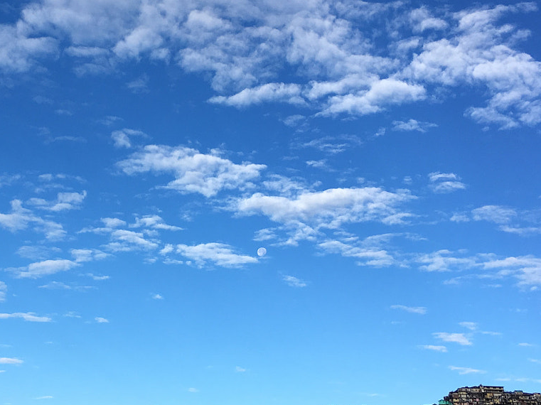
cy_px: 171
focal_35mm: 61
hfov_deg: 31.2
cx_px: 139
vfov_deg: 24.0
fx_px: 953
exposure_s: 1/1115
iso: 25
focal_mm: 4.15
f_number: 2.2
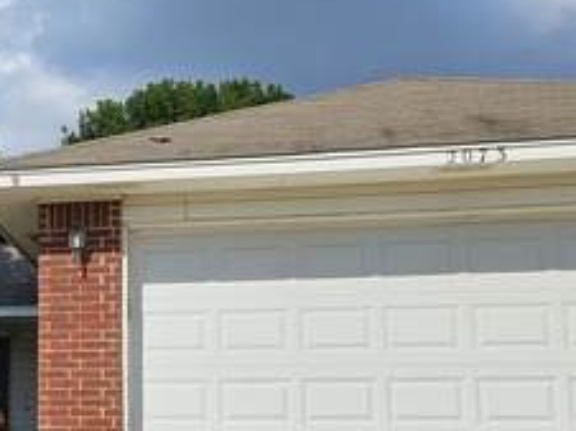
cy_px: 288
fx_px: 1130
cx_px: -10
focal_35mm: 68
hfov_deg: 26.9
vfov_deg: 21.5
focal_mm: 5
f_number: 1.8
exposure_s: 1/8116
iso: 50
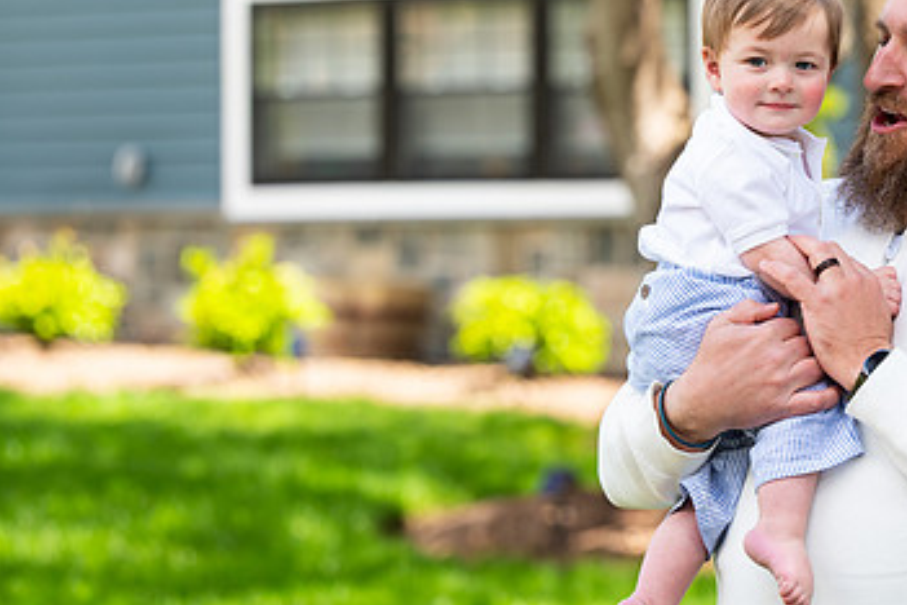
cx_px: 637
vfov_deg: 7.5
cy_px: 229
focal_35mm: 184
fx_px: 4635
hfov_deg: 11.2
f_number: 3.2
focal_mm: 104
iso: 200
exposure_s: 1/640
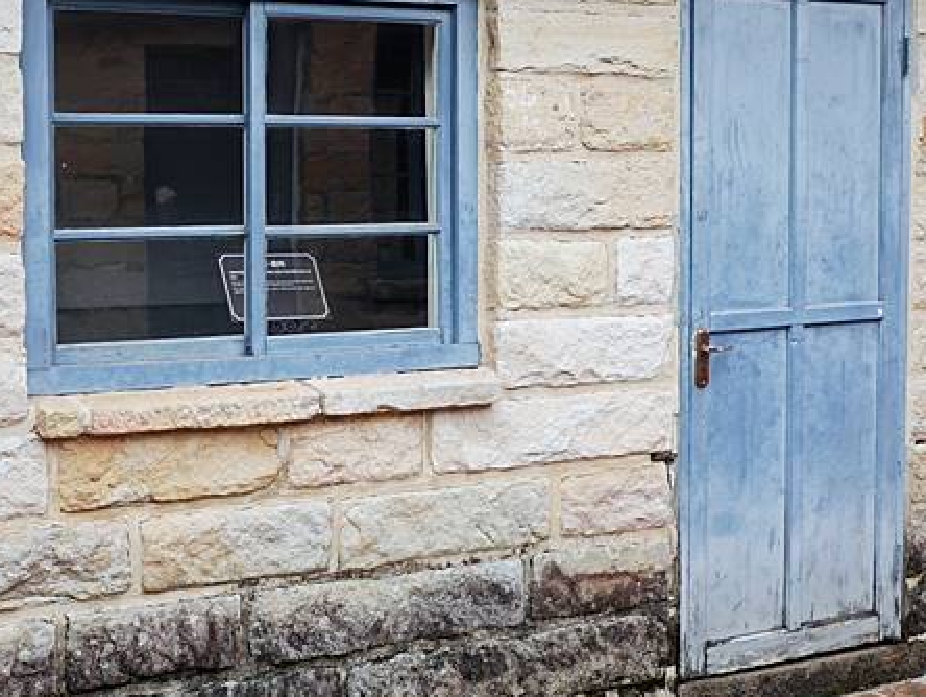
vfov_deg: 23.2
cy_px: 243
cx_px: 286
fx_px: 1687
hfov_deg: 30.4
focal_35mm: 63
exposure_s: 1/500
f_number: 2.5
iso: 200
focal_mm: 14
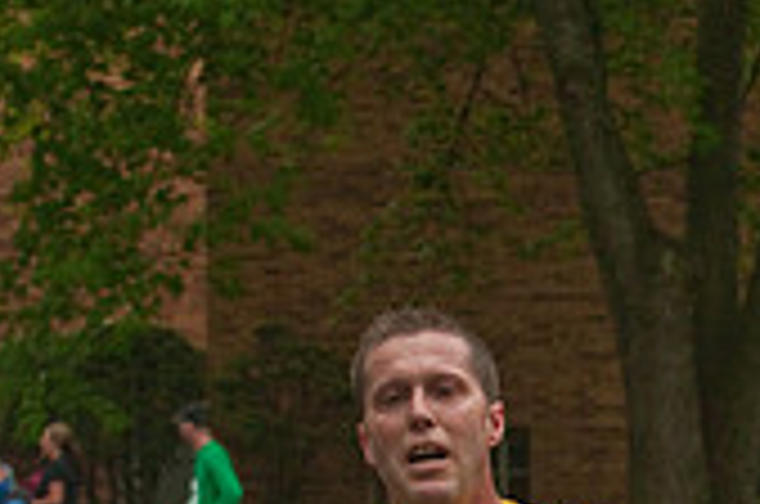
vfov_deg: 3.8
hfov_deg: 5.7
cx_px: 886
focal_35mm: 360
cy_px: 605
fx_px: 7586
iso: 1600
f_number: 5.6
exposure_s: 1/320
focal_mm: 70
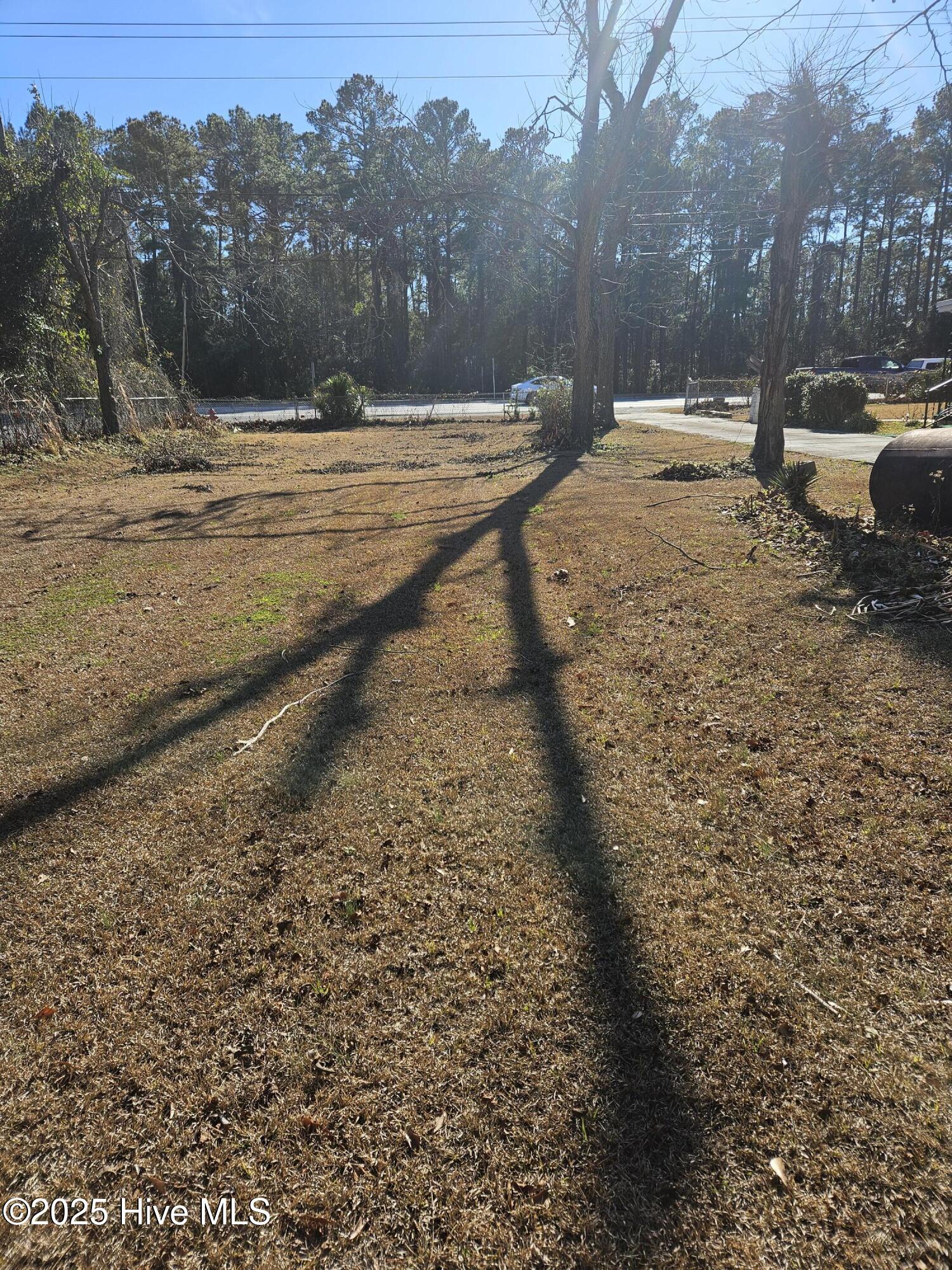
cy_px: 635
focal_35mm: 23
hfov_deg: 58.9
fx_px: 843
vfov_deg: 73.9
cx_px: 476
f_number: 1.8
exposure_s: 1/1402
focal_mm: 5.4
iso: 25
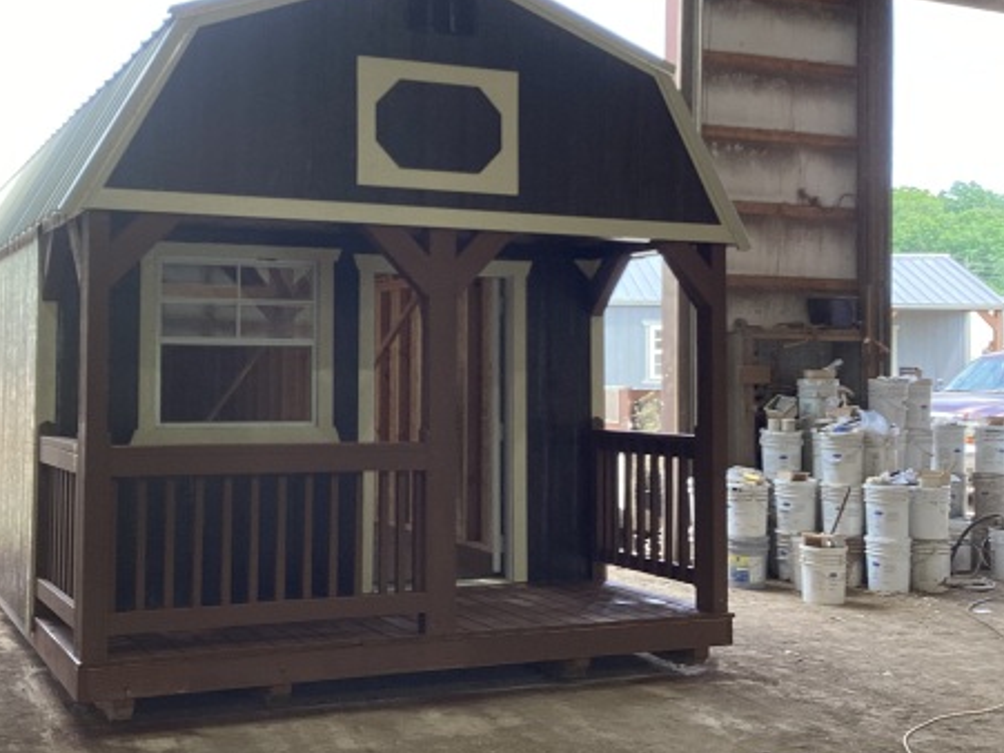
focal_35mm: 44
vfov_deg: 32.8
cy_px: 305
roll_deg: -1.2
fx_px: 1276
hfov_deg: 42.4
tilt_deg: +2.0
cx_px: 345
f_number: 2.4
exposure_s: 1/120
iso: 32
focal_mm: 3.3
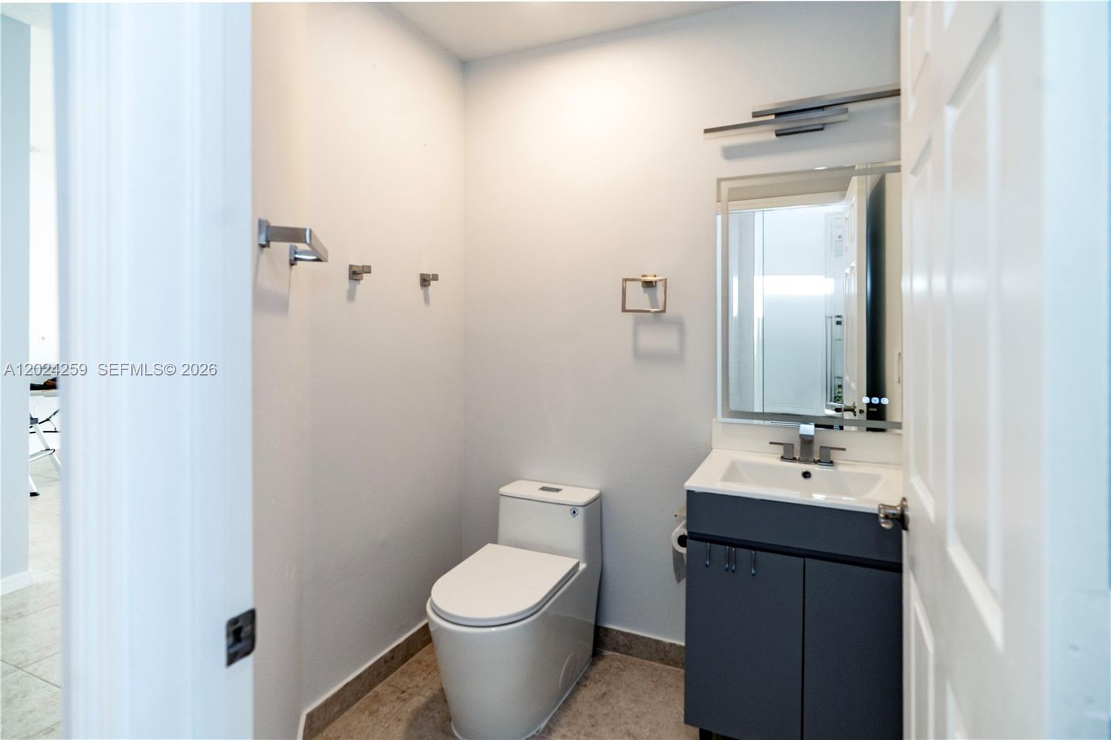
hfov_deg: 96.7
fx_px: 494
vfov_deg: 73.7
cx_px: 556
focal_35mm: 16
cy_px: 370
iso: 800
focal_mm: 16
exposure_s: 1/60
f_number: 4.5
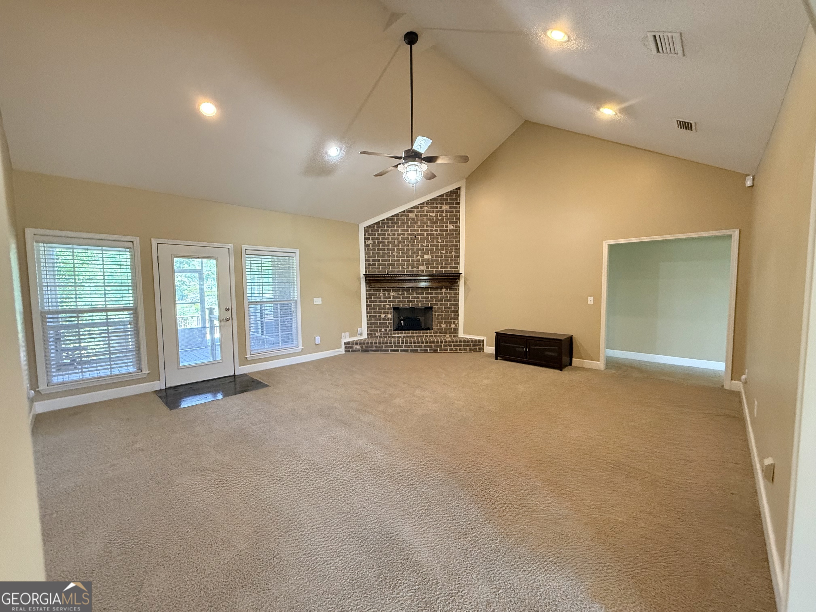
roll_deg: +0.1
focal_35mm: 14
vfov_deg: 85.7
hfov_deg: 102.1
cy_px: 306
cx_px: 408
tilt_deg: -3.8
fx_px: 330
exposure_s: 1/60
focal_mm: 2.22
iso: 500
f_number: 2.2
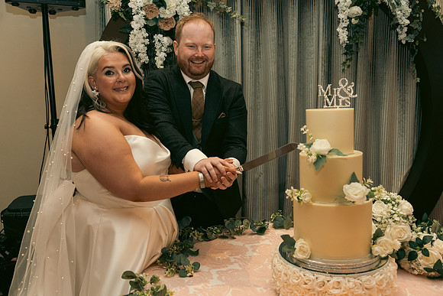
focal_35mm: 34
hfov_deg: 55.8
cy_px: 148
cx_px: 222
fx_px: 418
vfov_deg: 38.9
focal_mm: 34
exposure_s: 1/160
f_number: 3.5
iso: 2500
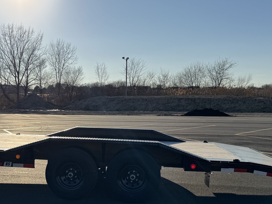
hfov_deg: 37.4
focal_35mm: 50
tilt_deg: -9.5
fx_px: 393
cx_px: 72
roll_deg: -0.4
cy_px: 153
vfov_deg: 28.7
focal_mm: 6.76
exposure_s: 1/10417
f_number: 1.78
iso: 80
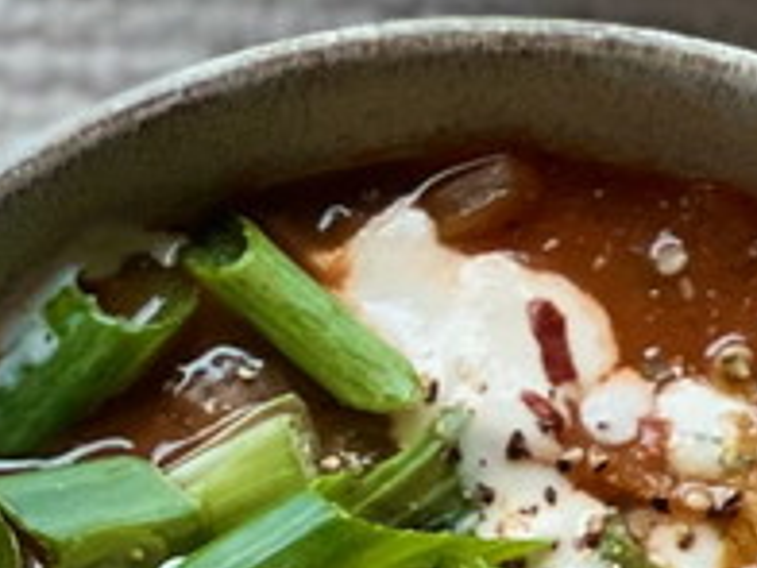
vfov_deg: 3.1
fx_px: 10322
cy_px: 116
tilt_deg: -73.2
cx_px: -344
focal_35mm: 472
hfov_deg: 4.2
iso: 125
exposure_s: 1/121
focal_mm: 9
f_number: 2.8
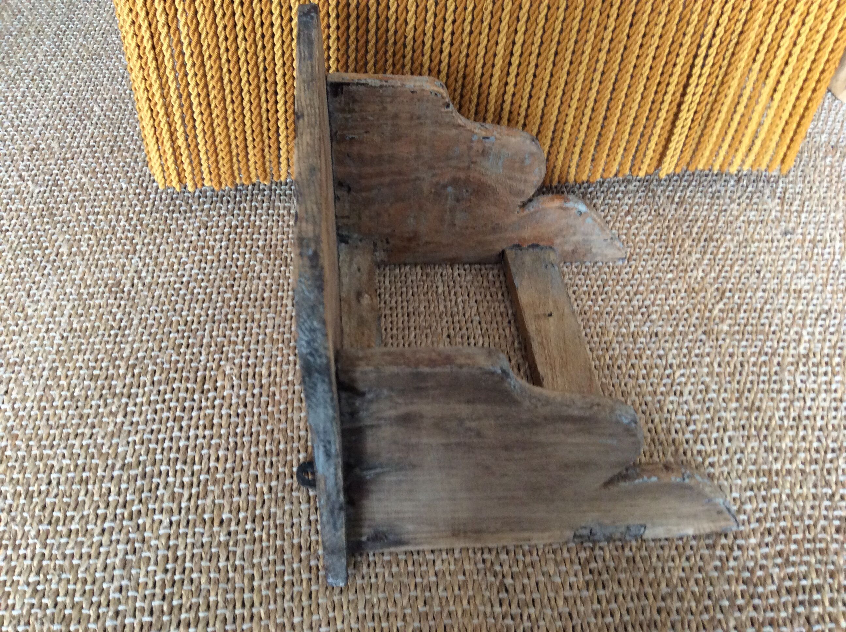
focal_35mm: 32
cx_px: 423
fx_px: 781
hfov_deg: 56.9
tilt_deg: -48.2
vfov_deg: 44.1
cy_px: 316
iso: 160
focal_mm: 3.3
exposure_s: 1/25
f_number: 2.4
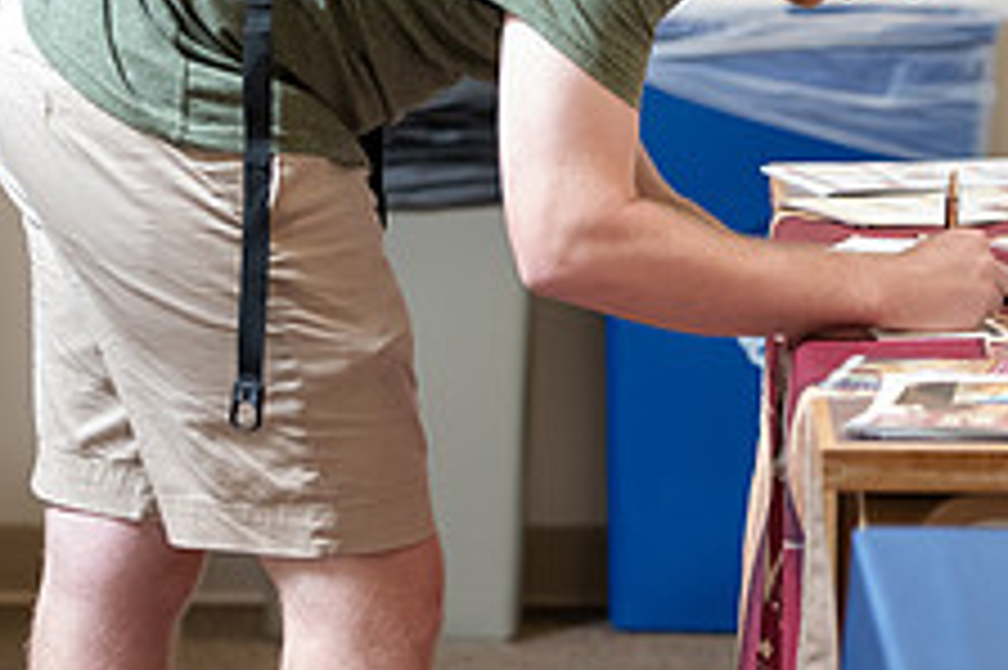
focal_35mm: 259
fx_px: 7246
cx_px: 1071
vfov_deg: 5.3
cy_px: -20
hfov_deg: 7.9
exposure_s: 1/200
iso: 1600
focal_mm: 100
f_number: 3.5
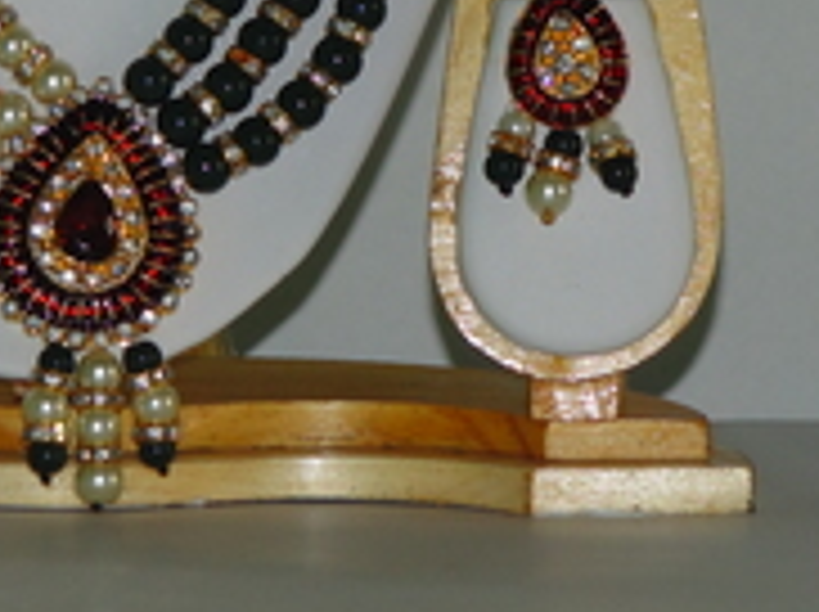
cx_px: 140
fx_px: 11625
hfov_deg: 4.0
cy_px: -182
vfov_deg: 3.0
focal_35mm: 492
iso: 100
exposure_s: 1/40
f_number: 5.1
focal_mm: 32.1
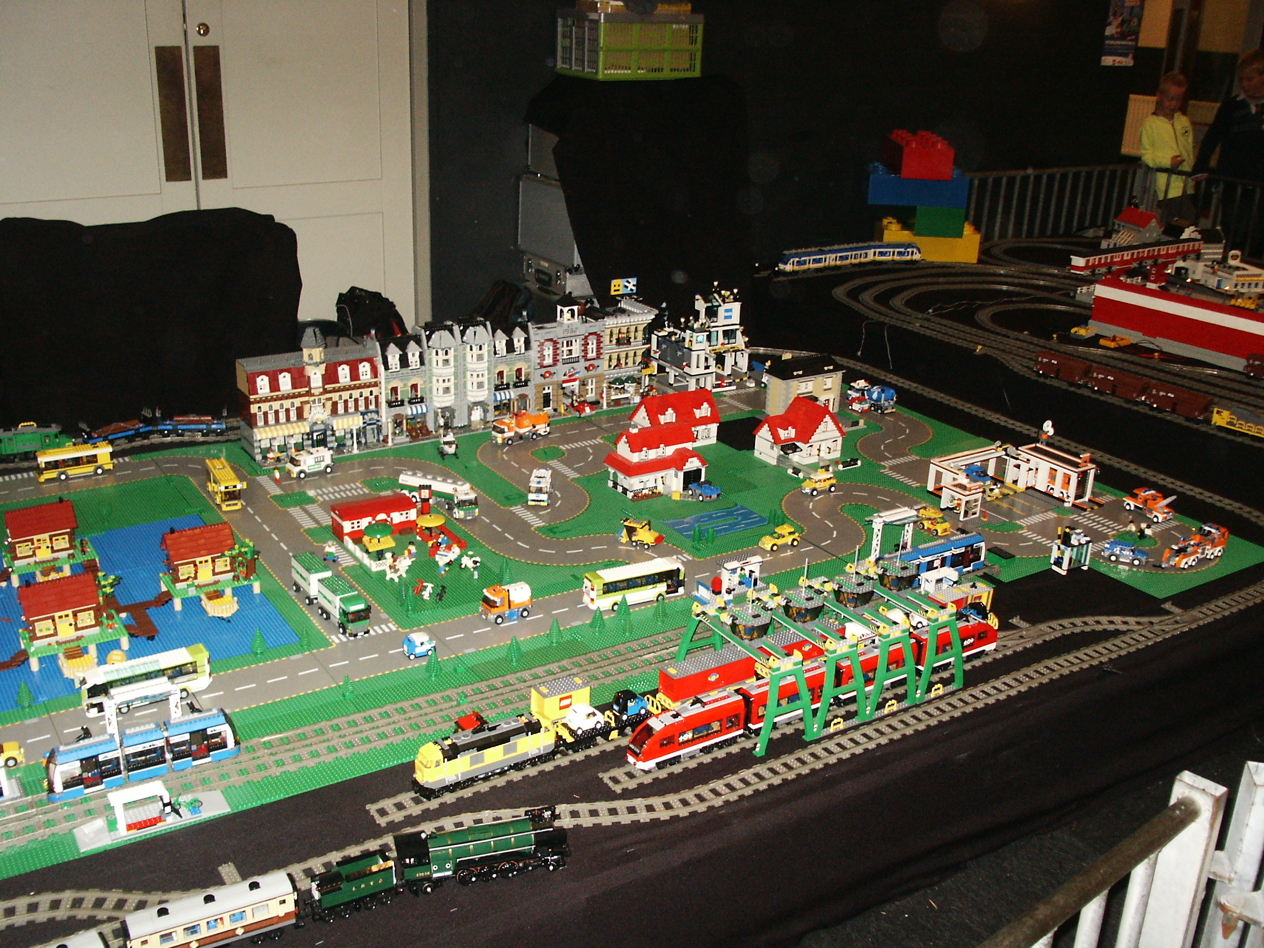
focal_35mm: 35
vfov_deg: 40.7
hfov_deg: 52.6
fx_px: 1278
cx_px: 632
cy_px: 474
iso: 200
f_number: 3
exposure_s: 1/45
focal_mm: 7.2
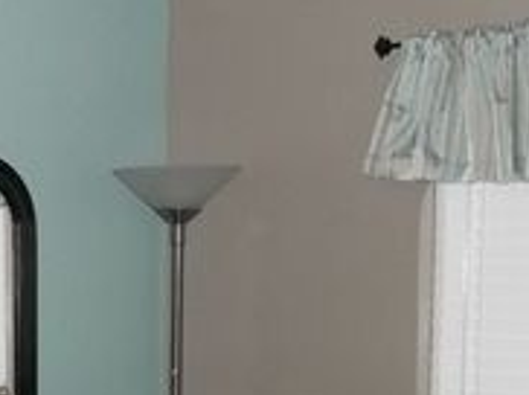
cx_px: 73
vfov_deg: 16.5
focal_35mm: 88
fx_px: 1343
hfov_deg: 21.9
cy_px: 353
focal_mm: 5.7
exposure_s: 1/30
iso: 250
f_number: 2.9
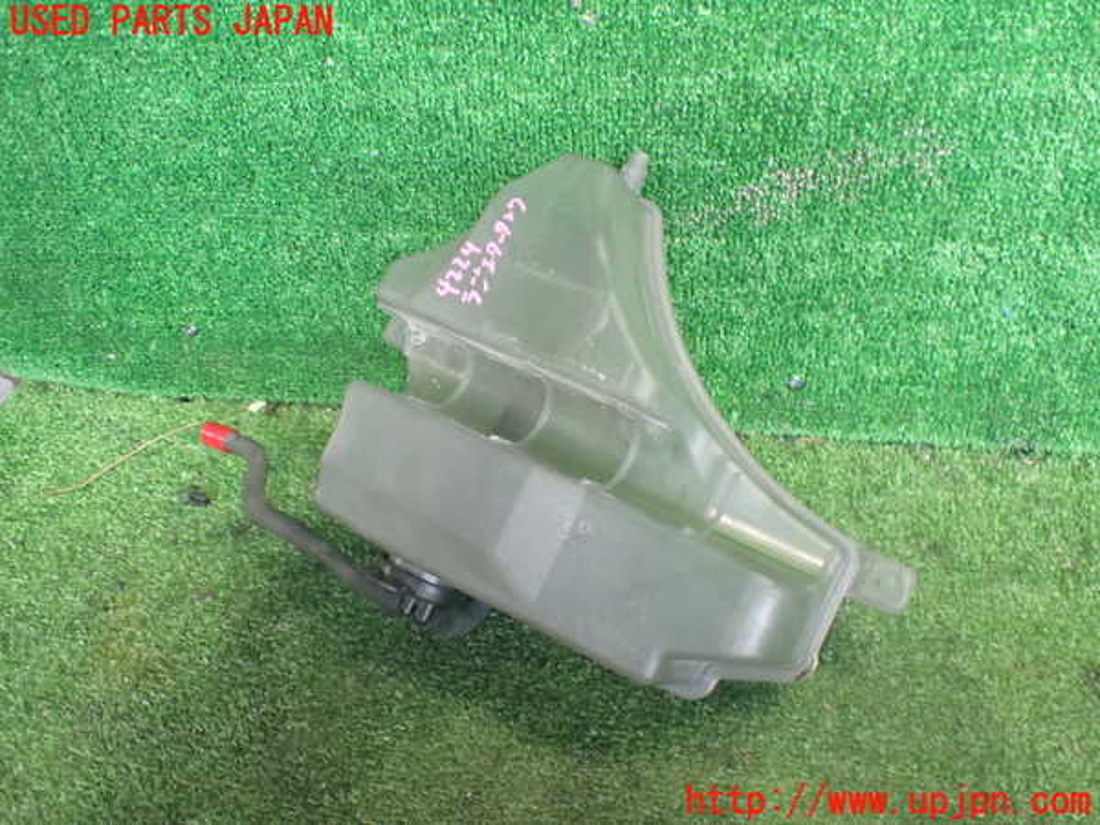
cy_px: 412
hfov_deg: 60.0
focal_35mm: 30
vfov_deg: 46.8
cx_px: 550
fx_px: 953
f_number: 2.3
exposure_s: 1/60
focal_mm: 5.4
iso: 800
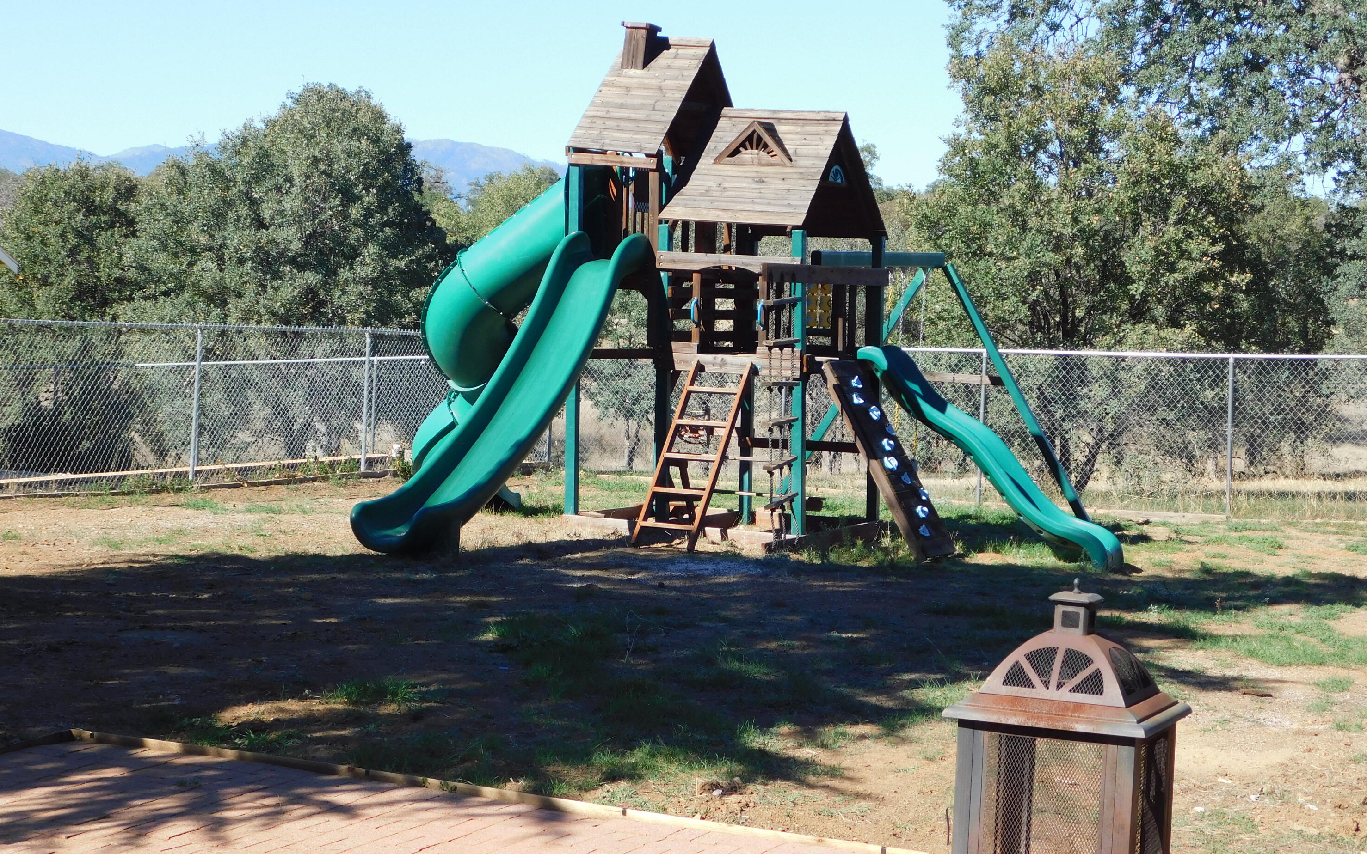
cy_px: 383
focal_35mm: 71
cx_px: 676
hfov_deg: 29.0
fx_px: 2645
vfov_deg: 18.3
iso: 125
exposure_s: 1/500
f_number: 4.2
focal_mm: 11.7
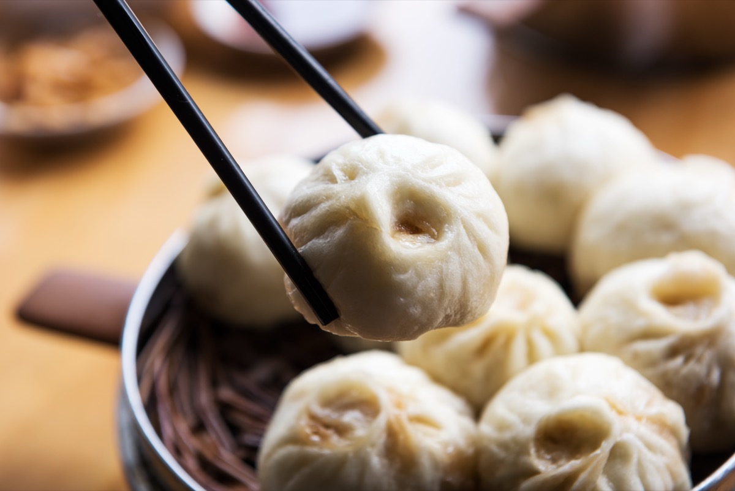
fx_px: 1348
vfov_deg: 20.6
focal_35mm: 66
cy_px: 246
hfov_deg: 30.5
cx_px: 368
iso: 200
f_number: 5
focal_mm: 66
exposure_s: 1/160
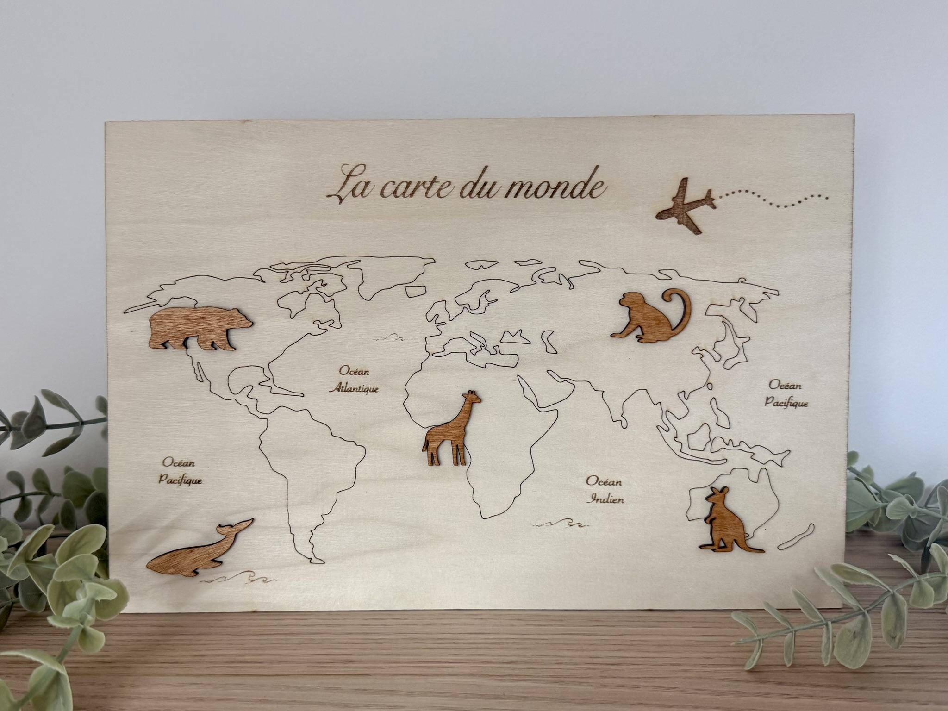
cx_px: 474
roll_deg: +0.3
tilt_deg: -10.0
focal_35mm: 24
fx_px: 657
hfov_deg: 71.6
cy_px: 356
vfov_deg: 56.8
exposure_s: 1/121
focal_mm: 6.76
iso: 200
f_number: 1.78
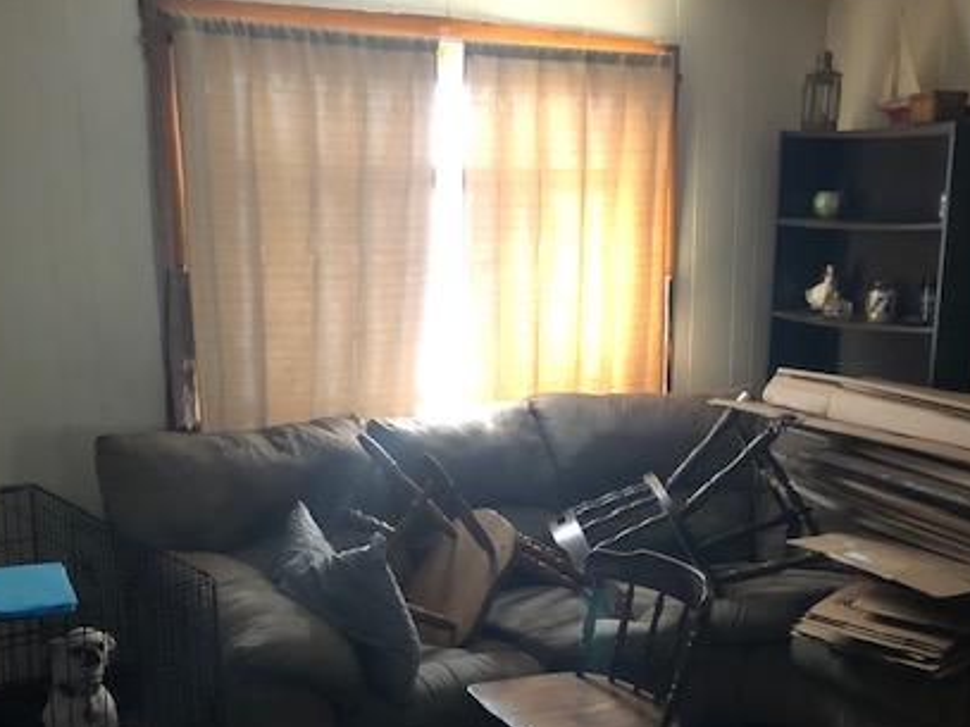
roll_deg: +0.0
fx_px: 1233
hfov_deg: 42.9
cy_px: 512
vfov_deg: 32.4
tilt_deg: -12.0
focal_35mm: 44
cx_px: 539
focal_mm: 3.99
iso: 100
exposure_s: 1/4
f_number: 1.8
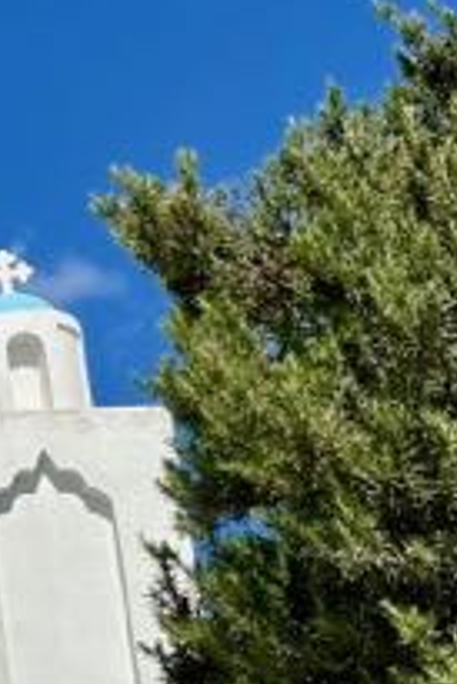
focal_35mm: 117
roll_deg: -0.7
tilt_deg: +21.2
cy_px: 594
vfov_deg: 17.3
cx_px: -747
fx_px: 2224
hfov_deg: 9.9
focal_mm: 6.86
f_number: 1.78
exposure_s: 1/12048
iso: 80
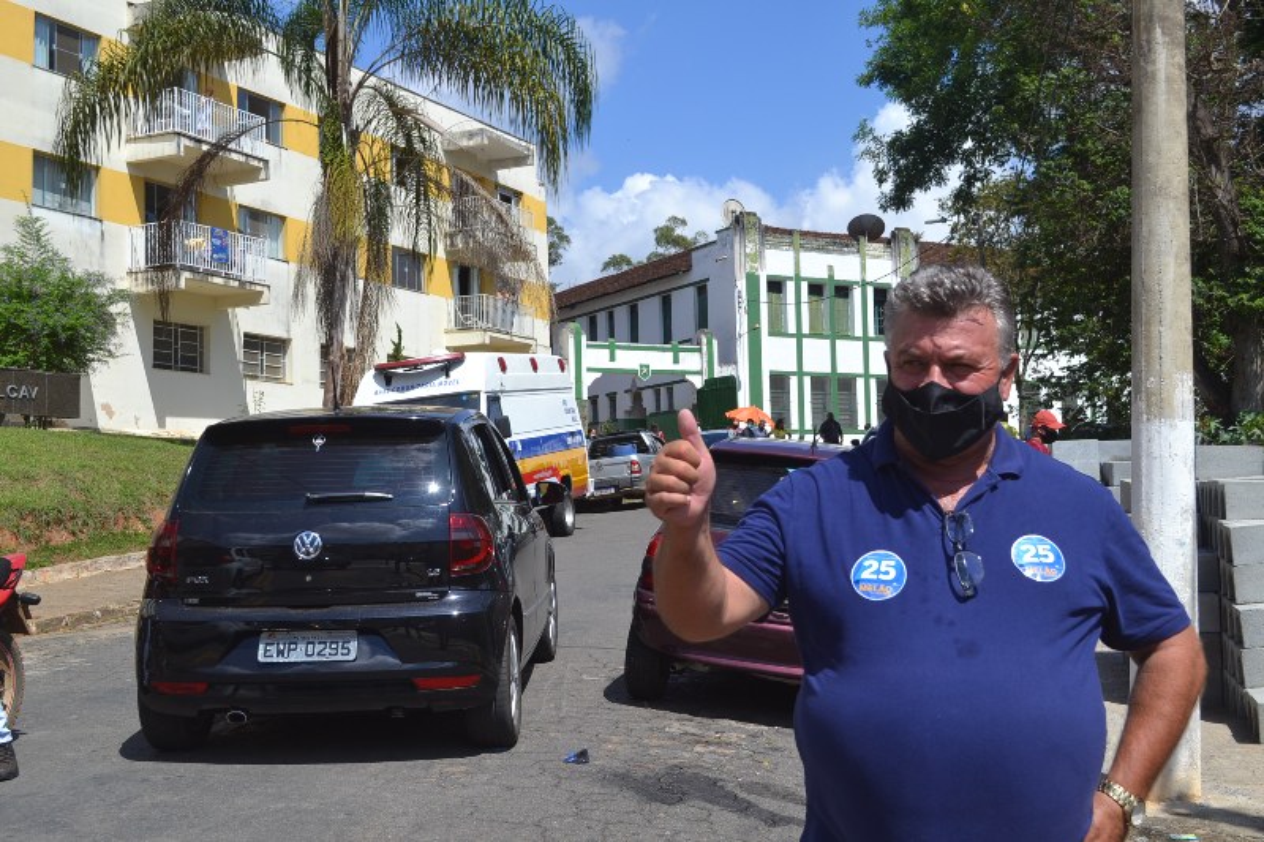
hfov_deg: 46.4
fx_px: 1474
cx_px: 632
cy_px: 421
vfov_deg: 31.9
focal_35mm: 42
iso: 100
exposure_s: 1/250
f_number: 8
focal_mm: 28
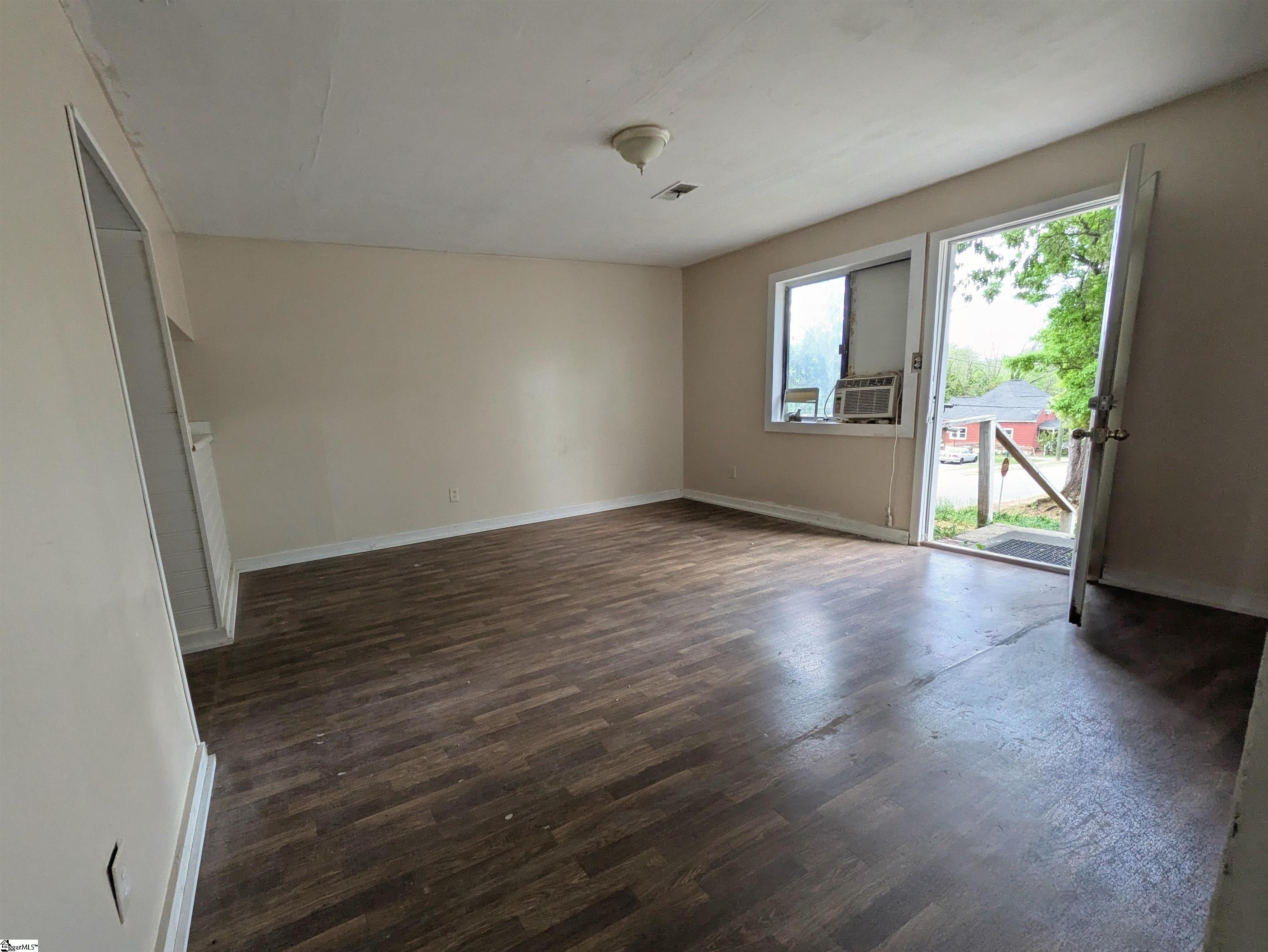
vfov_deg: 85.7
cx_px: 634
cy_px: 476
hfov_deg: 102.0
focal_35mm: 14
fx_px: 513
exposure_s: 1/60
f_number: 2.2
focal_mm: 1.83
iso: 50
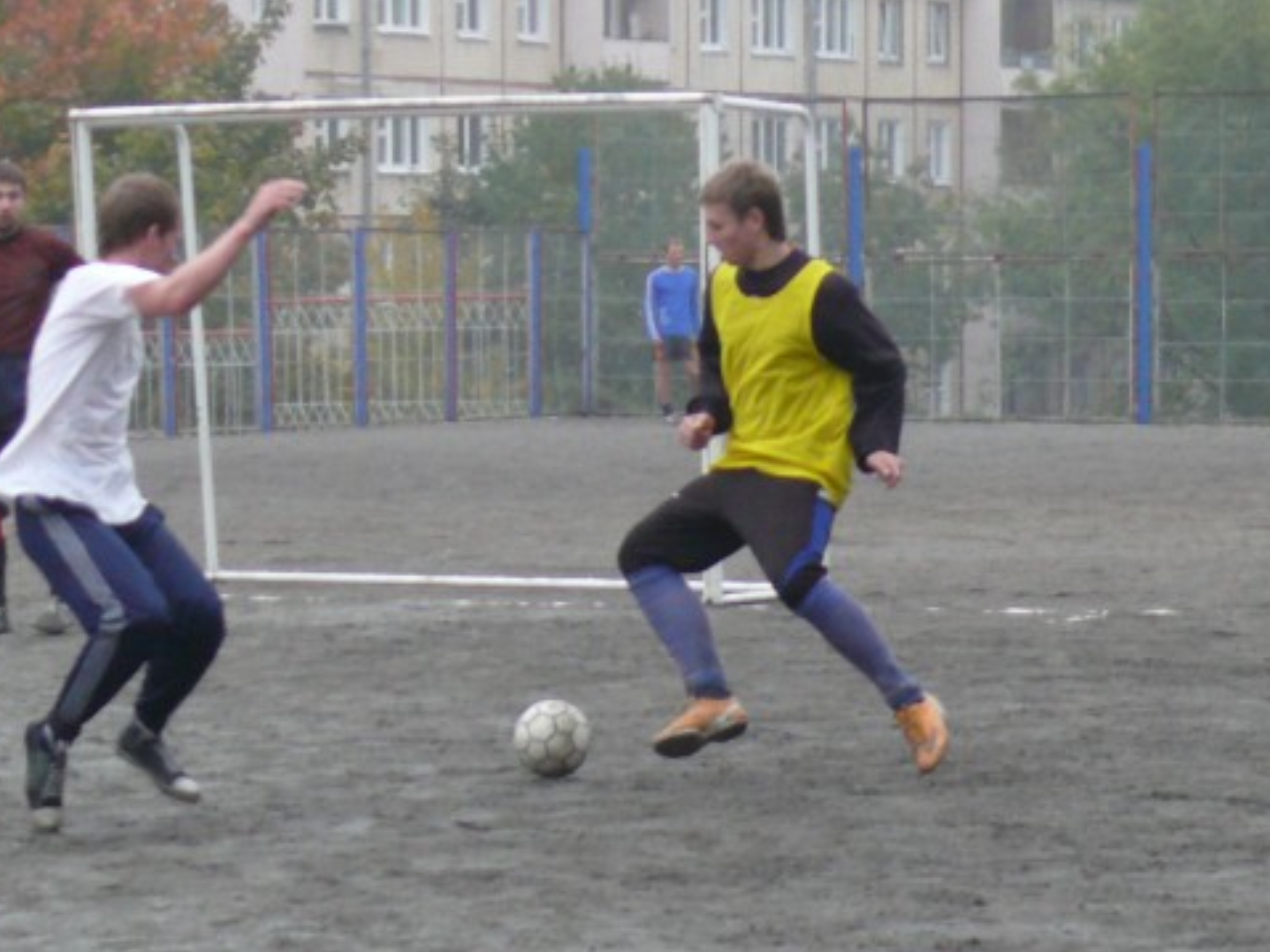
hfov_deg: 10.4
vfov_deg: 7.8
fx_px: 7006
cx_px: 599
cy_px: 488
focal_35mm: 191
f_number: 3.2
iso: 200
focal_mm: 17
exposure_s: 1/320
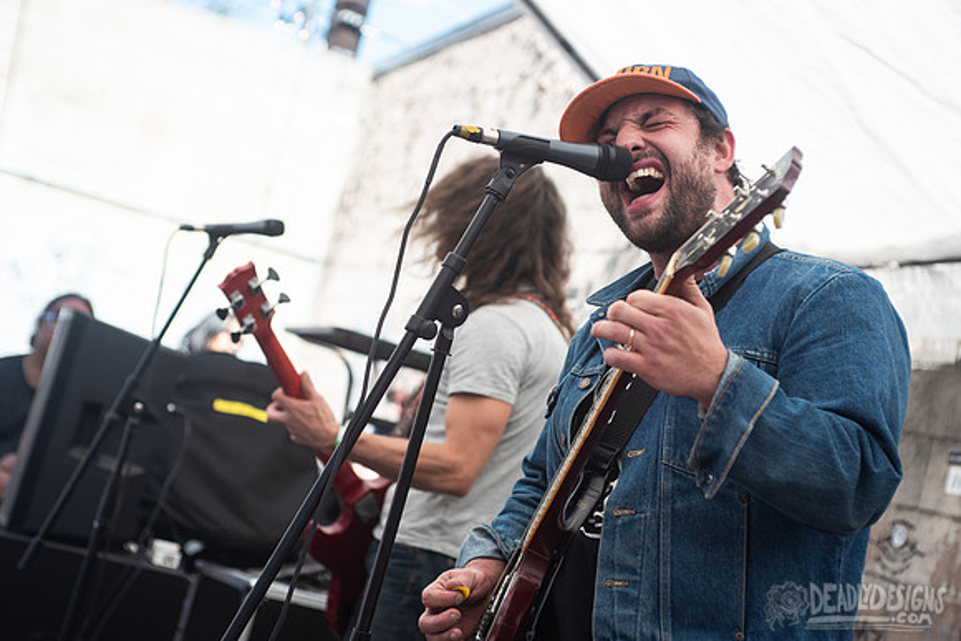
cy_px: 320
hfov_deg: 28.8
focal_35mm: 70
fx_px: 1869
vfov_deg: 19.5
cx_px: 480
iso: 320
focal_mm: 70
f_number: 4
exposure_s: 1/640
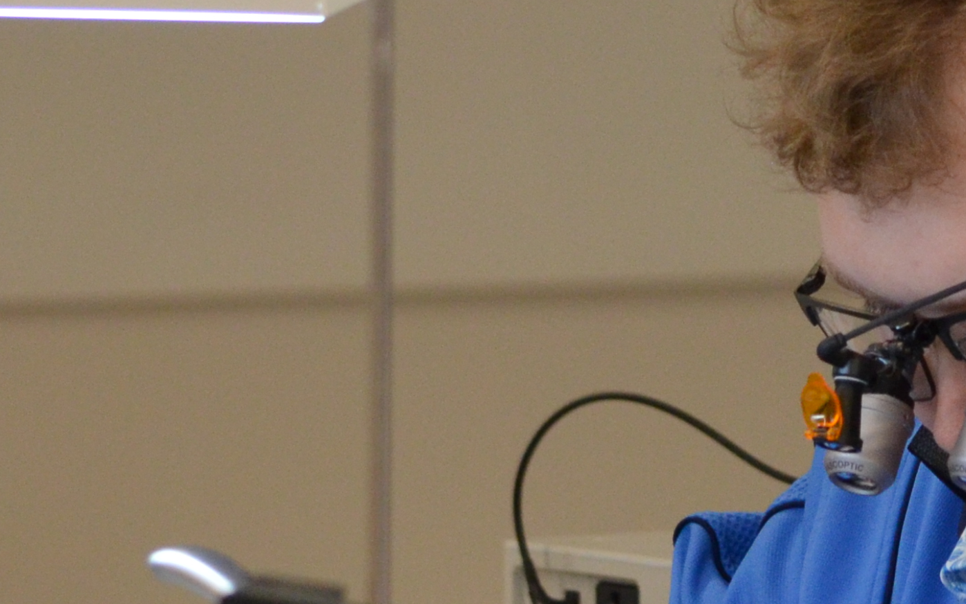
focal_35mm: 624
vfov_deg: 2.1
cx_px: 893
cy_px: 516
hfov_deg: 3.4
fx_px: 16429
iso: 1600
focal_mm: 116
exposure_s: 1/250
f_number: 4.8
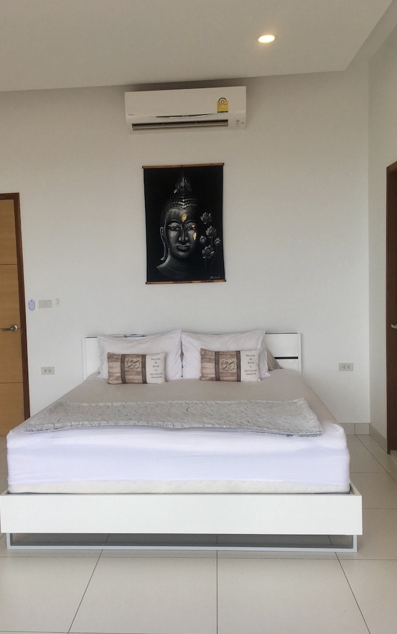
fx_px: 536
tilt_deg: -7.6
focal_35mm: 31
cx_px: 178
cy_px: 315
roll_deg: +2.3
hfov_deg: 40.6
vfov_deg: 61.2
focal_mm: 4.15
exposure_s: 1/481
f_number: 2.2
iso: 25
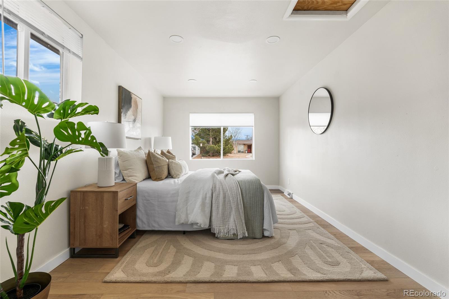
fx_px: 200
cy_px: 150
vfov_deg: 73.7
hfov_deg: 96.7
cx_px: 224
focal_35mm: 16
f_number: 8
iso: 160
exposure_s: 1/1.25
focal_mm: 16
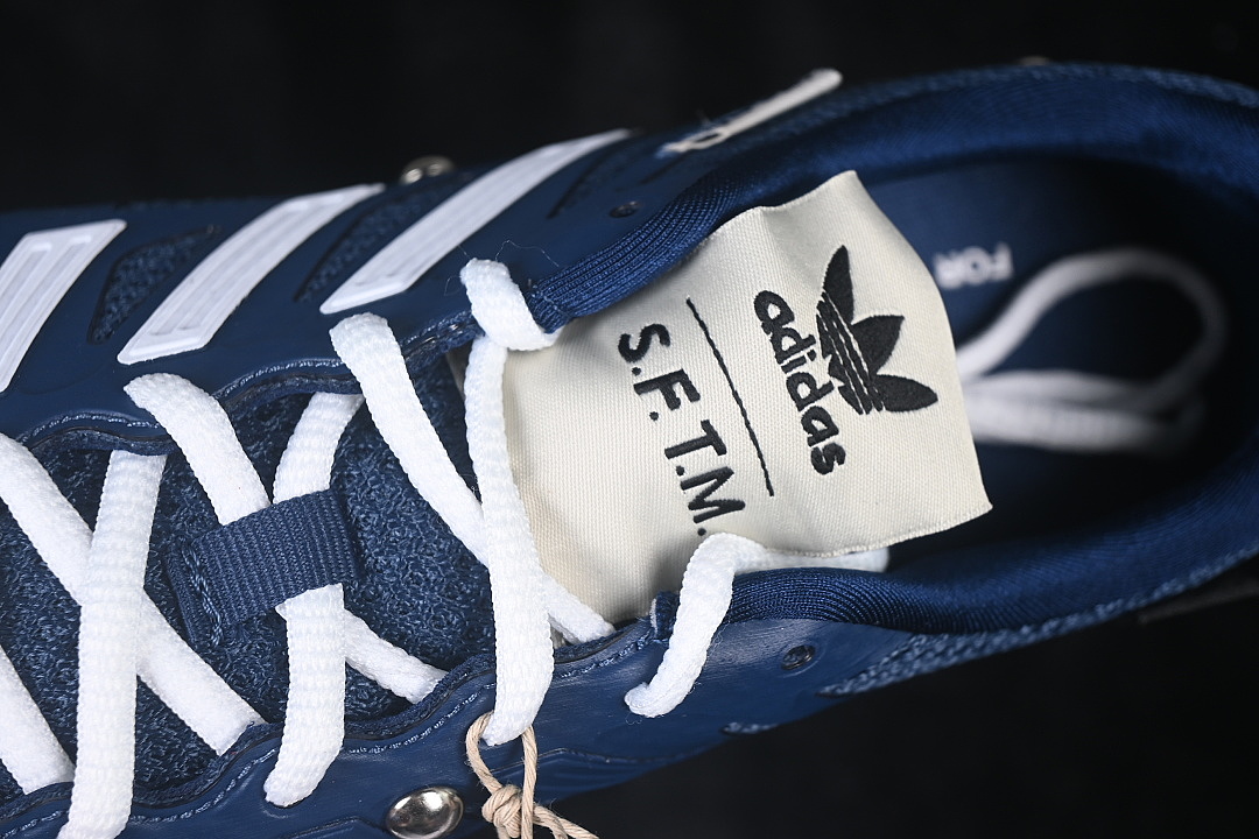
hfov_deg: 27.0
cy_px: 420
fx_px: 2623
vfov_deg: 18.2
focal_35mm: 75
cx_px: 630
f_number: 6.3
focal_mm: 50
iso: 160
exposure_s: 1/60
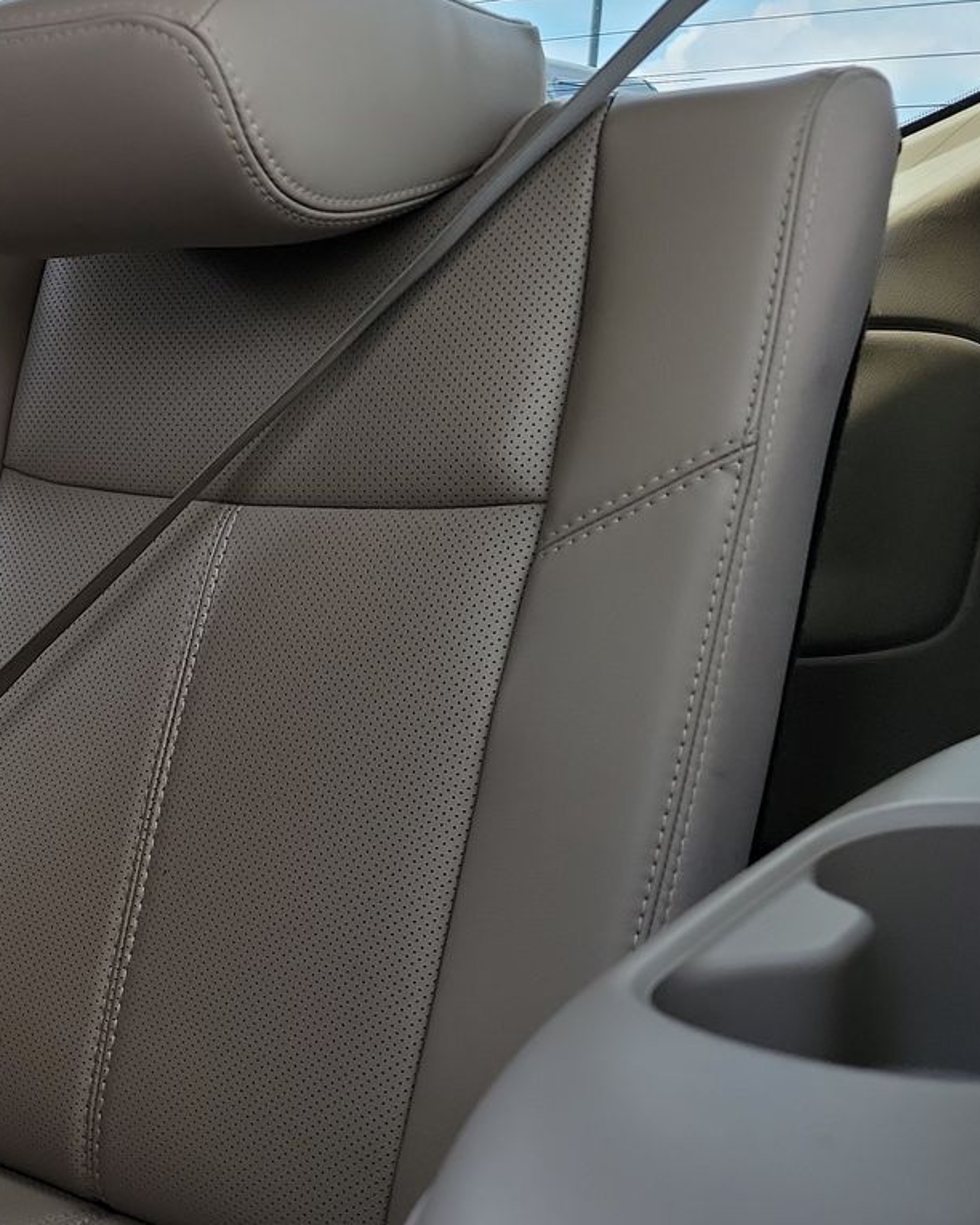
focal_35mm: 49
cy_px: 701
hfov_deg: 27.6
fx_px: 1777
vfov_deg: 38.0
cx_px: -149
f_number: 1.8
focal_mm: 6.7
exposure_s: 1/119
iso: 73
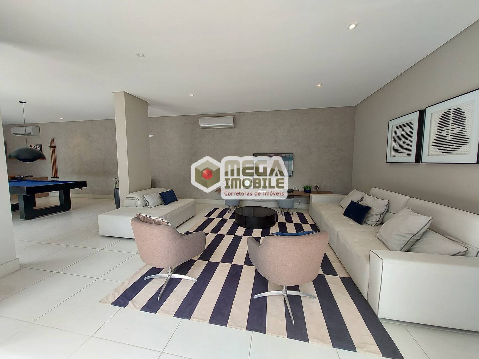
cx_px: 240
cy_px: 180
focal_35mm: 13
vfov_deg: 89.9
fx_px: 180
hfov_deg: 106.2
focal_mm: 1.74
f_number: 2.2
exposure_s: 1/100
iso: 80
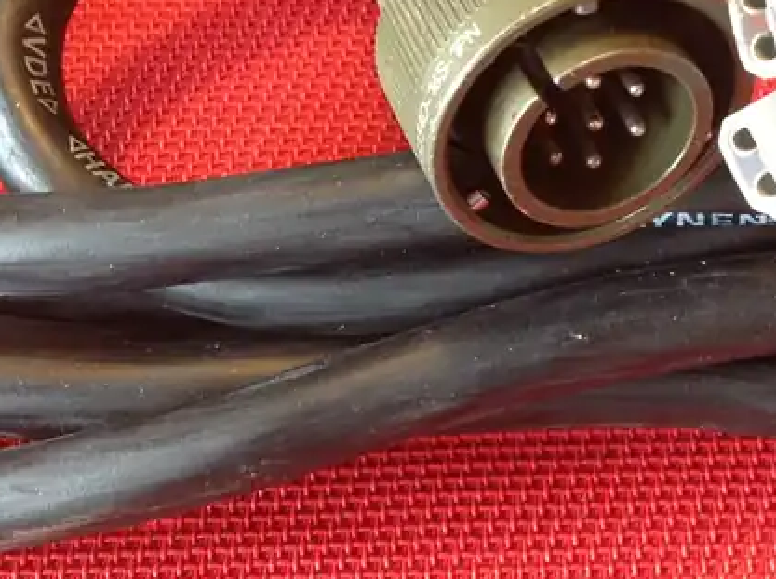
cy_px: 229
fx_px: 1879
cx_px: 571
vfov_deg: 17.5
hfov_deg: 23.1
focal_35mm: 84
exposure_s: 1/15
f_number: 2.4
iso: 125
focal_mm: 4.28
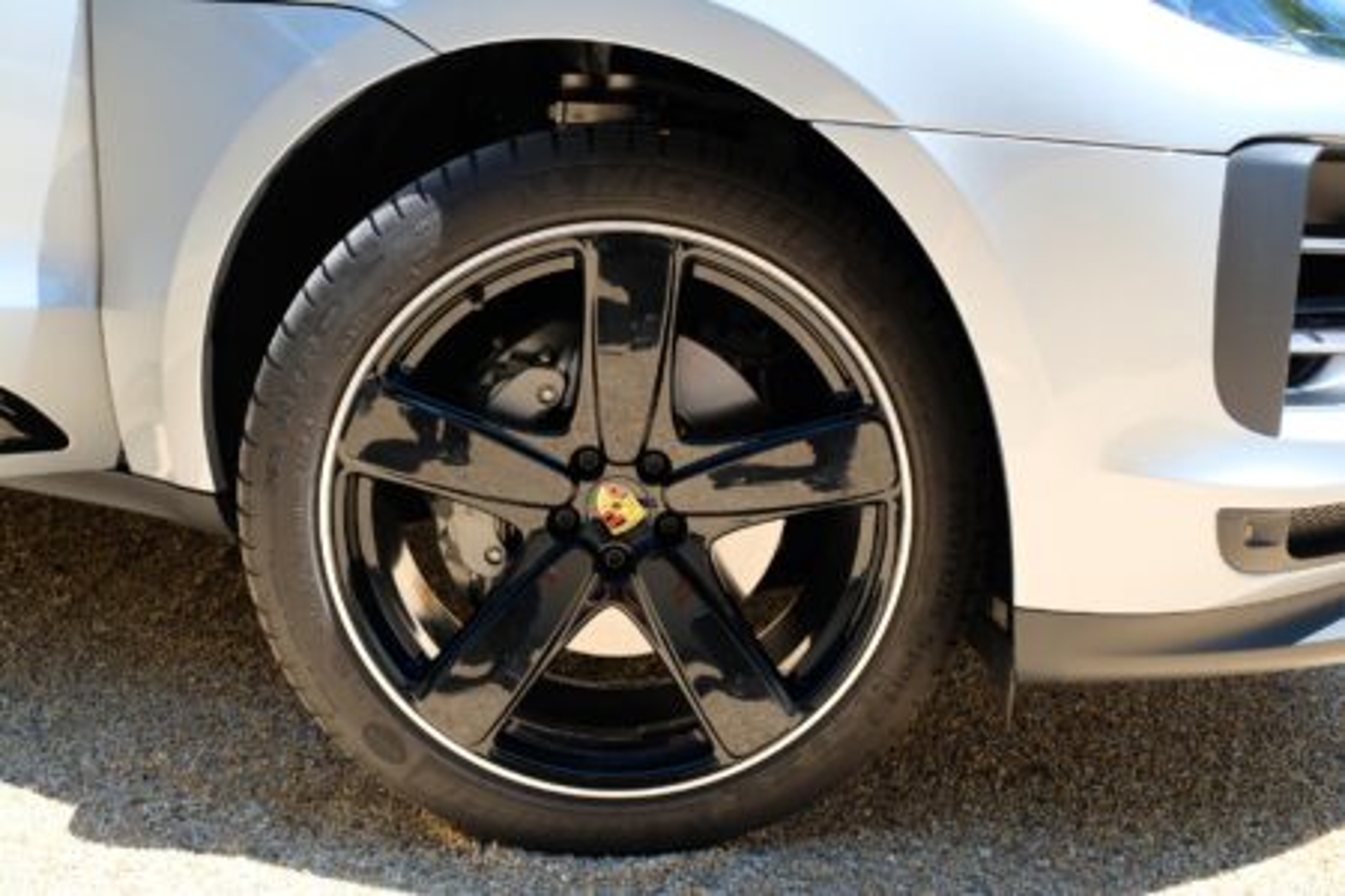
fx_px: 1233
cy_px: 448
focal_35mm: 33
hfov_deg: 57.2
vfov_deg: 40.0
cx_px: 672
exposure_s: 1/125
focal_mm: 22
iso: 400
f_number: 7.1
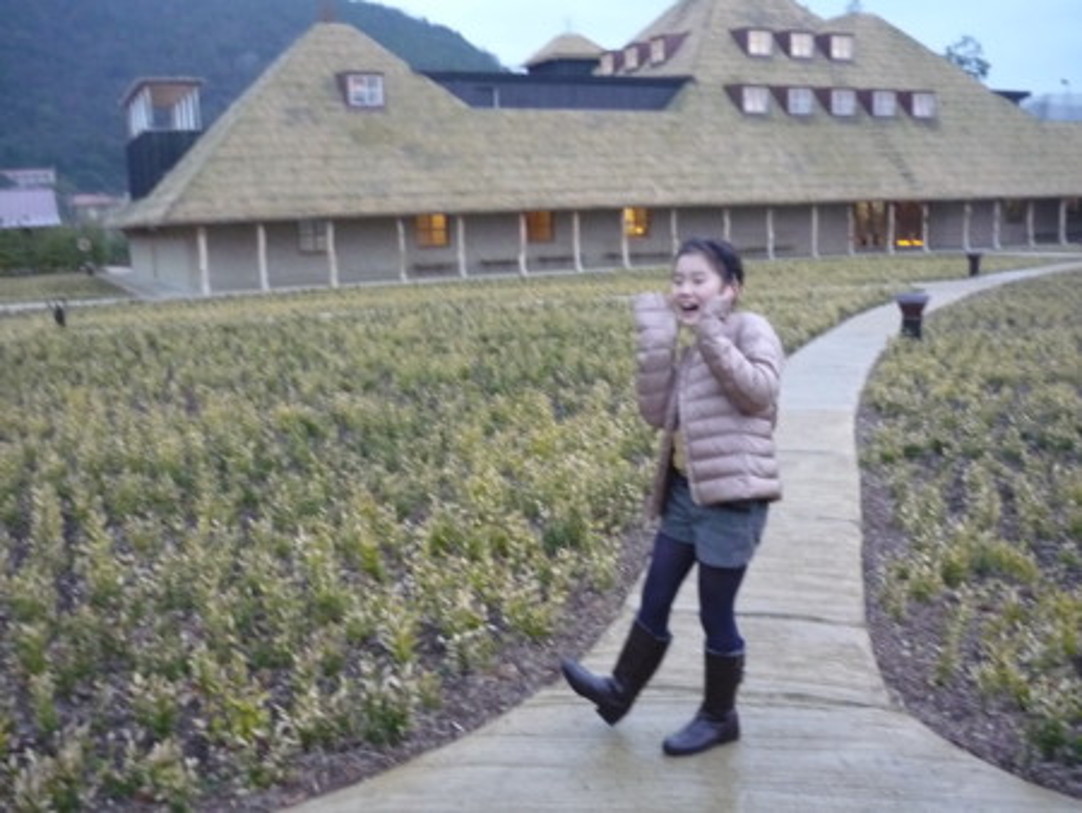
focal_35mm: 33
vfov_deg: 43.0
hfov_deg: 55.3
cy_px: 406
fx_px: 1032
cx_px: 541
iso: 500
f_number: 2.8
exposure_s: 1/60
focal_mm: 5.5
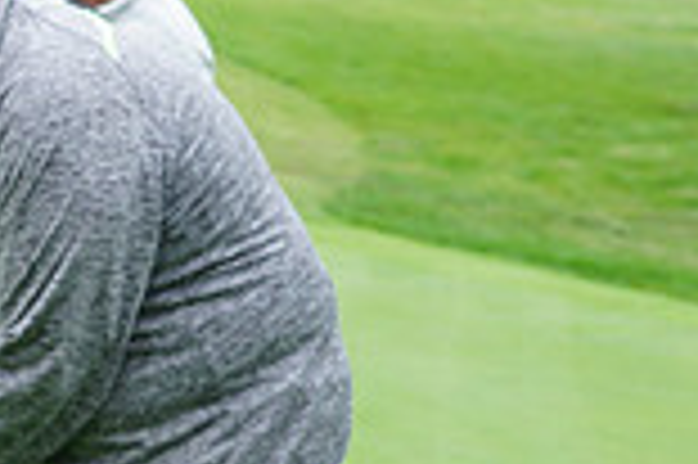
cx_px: -189
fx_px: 3331
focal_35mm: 172
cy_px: 507
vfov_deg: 7.9
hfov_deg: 11.7
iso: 125
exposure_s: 1/100
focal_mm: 46
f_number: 5.6
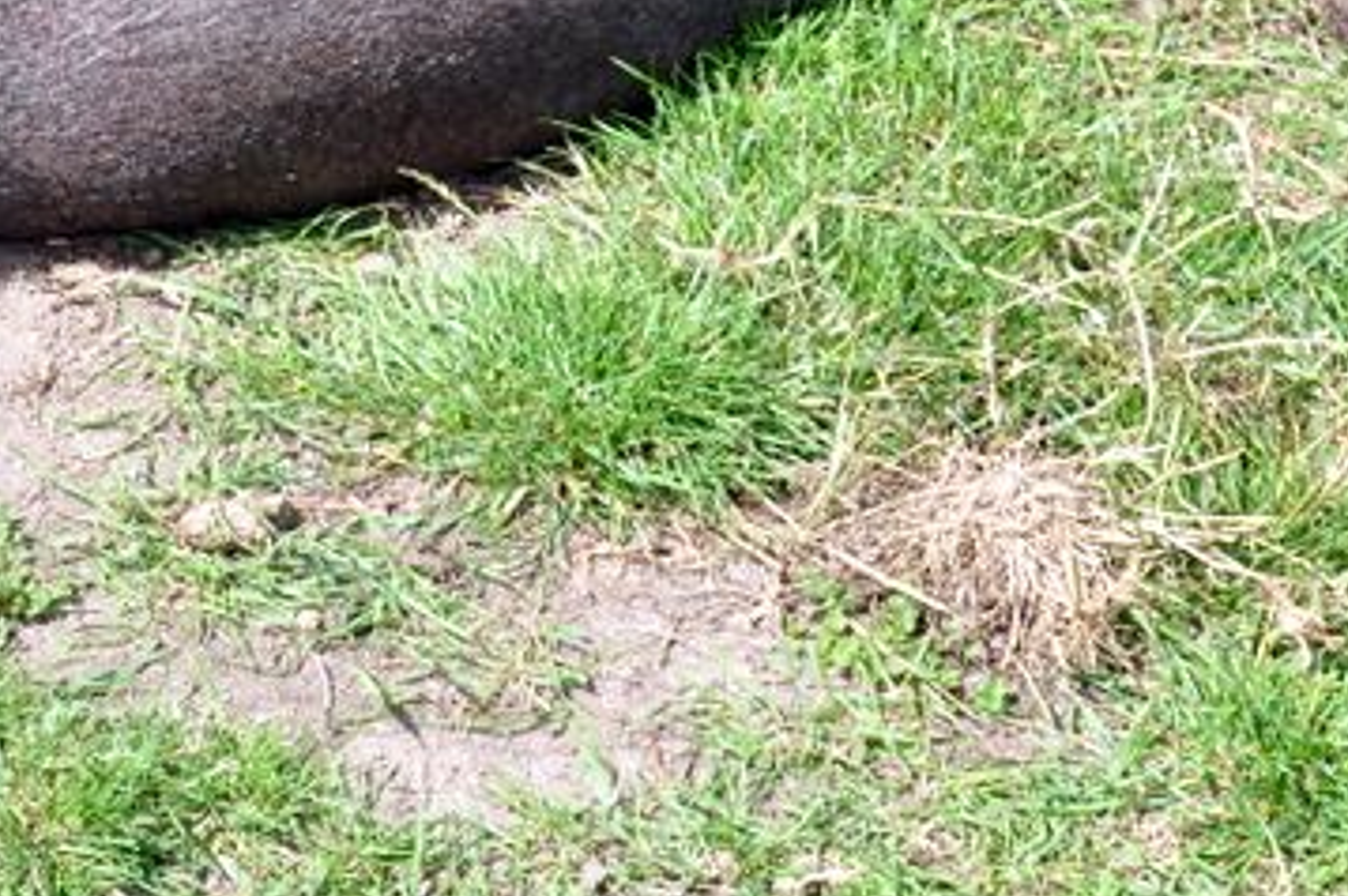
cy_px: -264
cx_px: -185
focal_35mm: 163
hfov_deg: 12.4
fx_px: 6098
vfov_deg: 8.3
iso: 200
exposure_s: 1/200
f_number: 10
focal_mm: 38
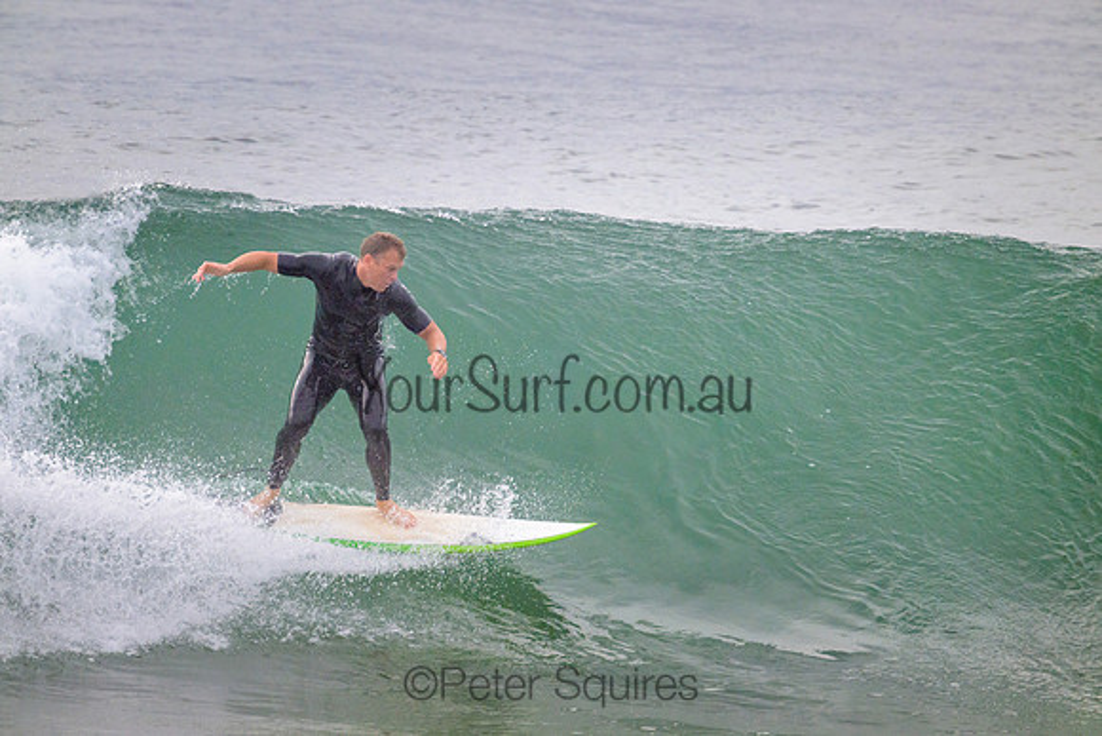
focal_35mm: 800
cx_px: 551
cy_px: 368
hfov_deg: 2.6
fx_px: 24493
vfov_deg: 1.7
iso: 1400
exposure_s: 1/2000
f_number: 11
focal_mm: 800
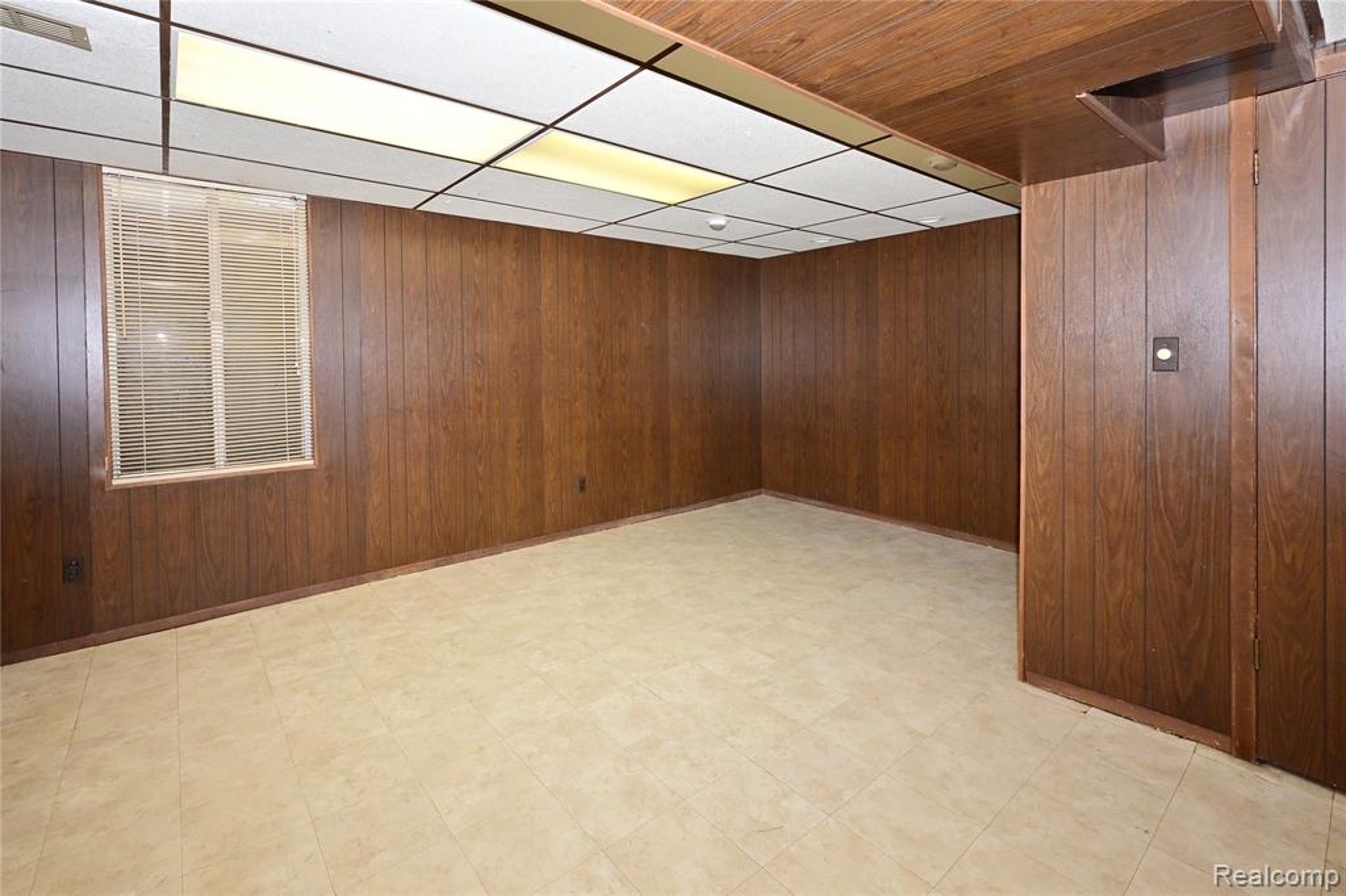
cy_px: 448
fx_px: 523
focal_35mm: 14
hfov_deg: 104.3
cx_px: 673
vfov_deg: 81.2
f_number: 11
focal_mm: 14
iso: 1250
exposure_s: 1/60
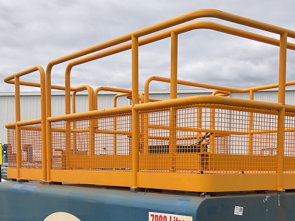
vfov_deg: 24.3
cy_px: 209
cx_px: 181
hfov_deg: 33.1
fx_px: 494
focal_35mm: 58
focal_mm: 3
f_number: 1.8
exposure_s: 1/2141
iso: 16
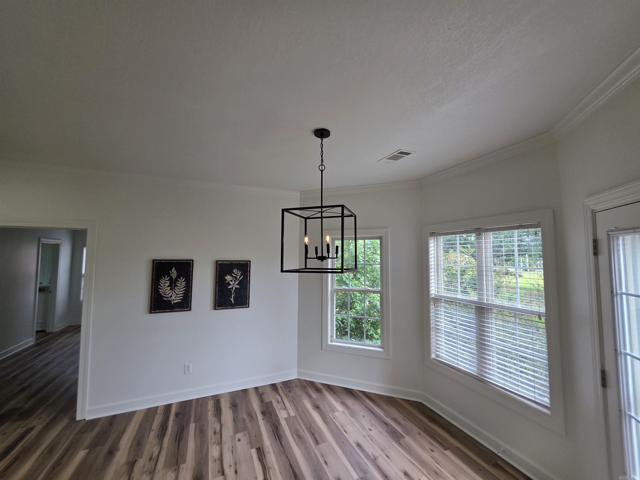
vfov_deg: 89.9
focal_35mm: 13
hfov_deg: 106.2
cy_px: 240
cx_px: 320
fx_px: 240
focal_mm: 2.2
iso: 100
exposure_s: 1/120
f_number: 1.9
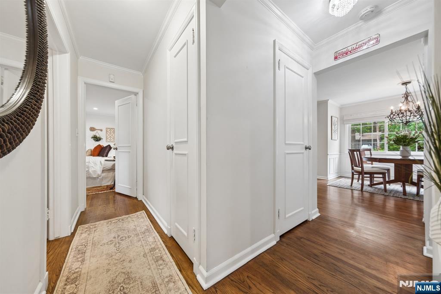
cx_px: 220
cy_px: 147
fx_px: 147
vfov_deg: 90.0
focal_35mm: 12
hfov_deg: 112.6
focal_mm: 8
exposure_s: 1/9
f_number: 5.6
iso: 250
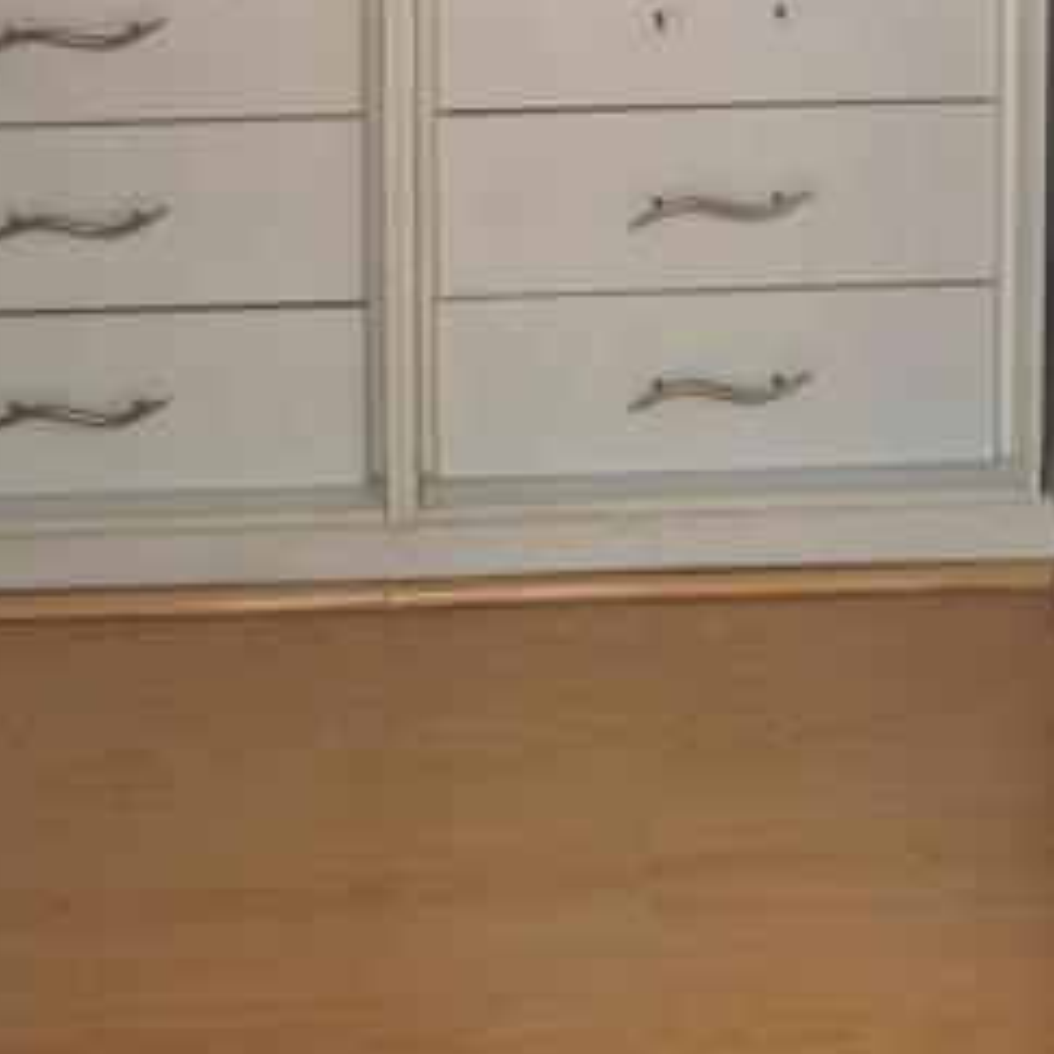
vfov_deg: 20.1
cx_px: 645
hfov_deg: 23.6
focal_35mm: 73
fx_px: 2515
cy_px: -575
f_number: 1.8
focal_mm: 4.69
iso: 250
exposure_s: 1/25
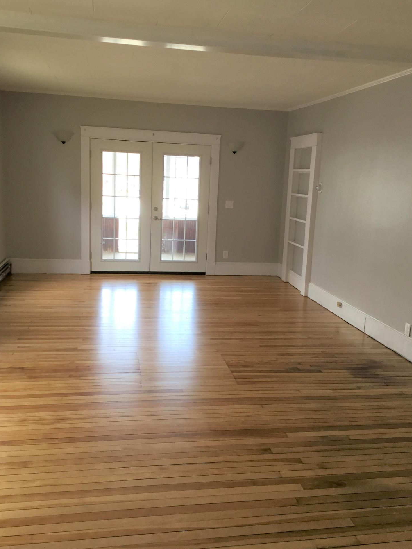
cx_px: 206
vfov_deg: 56.8
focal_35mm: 32
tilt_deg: -10.6
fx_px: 508
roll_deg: +0.1
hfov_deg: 44.2
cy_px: 270
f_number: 2.4
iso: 32
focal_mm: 3.3
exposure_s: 1/60
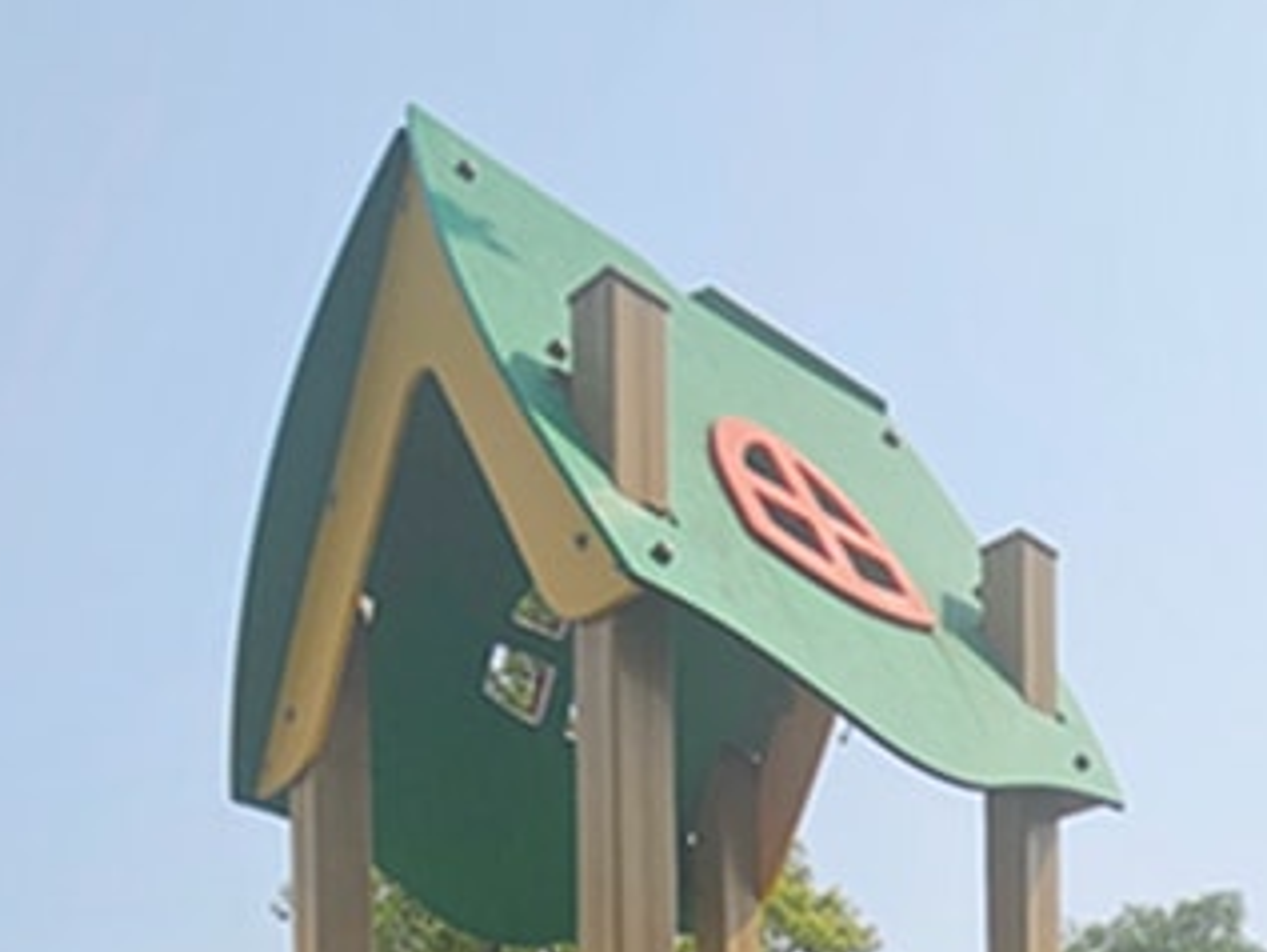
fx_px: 1538
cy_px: 1504
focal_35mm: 42
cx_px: 1103
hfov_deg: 41.7
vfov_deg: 24.6
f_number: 2.2
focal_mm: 2.2
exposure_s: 1/2767
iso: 50
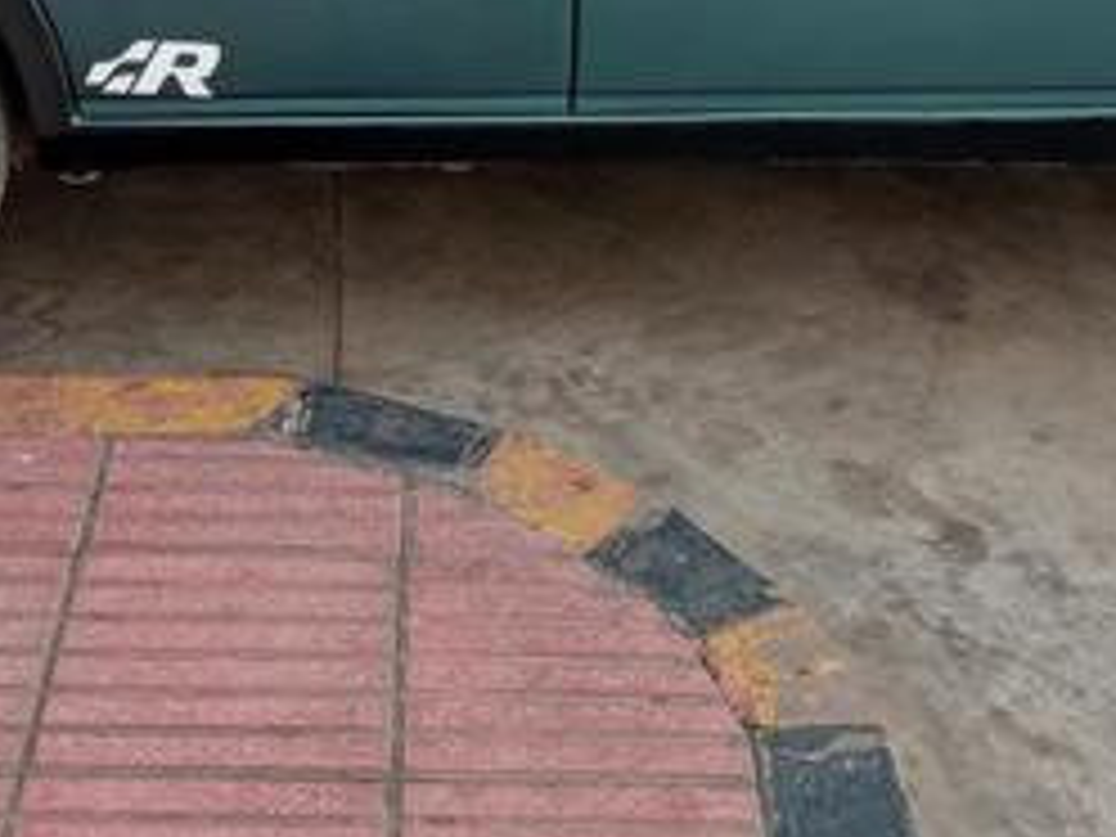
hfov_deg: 27.4
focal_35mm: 71
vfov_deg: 19.4
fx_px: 2289
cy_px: -205
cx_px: 590
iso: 193
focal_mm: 3.79
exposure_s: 1/100
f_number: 2.2
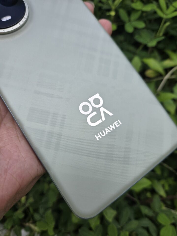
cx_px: 88
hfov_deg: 58.9
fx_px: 157
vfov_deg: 73.9
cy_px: 118
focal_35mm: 23
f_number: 1.8
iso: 80
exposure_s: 1/2175
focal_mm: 5.4
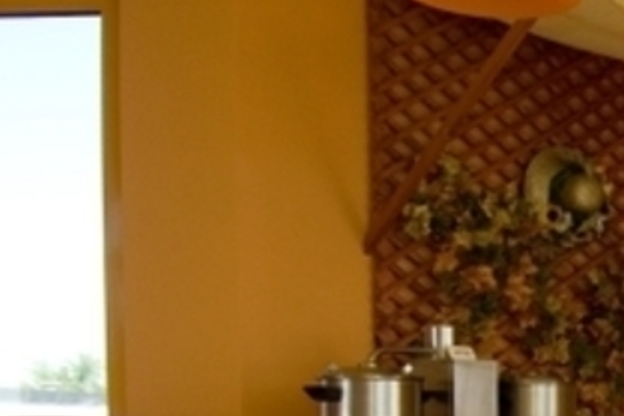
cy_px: 667
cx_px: 1103
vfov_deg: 17.3
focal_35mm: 69
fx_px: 1196
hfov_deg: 20.8
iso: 100
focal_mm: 12
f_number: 6.3
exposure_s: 1/160
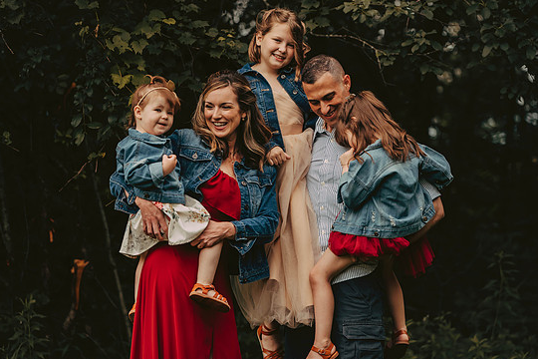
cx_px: 271
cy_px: 184
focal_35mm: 131
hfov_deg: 15.6
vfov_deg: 10.5
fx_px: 1958
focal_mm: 122
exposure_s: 1/2000
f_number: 2.8
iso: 640
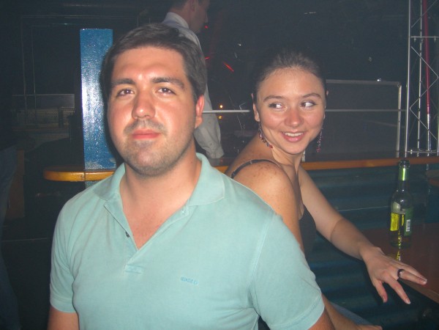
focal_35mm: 38
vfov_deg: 37.7
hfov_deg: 49.0
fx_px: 482
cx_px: 220
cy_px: 165
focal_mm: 7.9
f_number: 2.8
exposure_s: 1/60
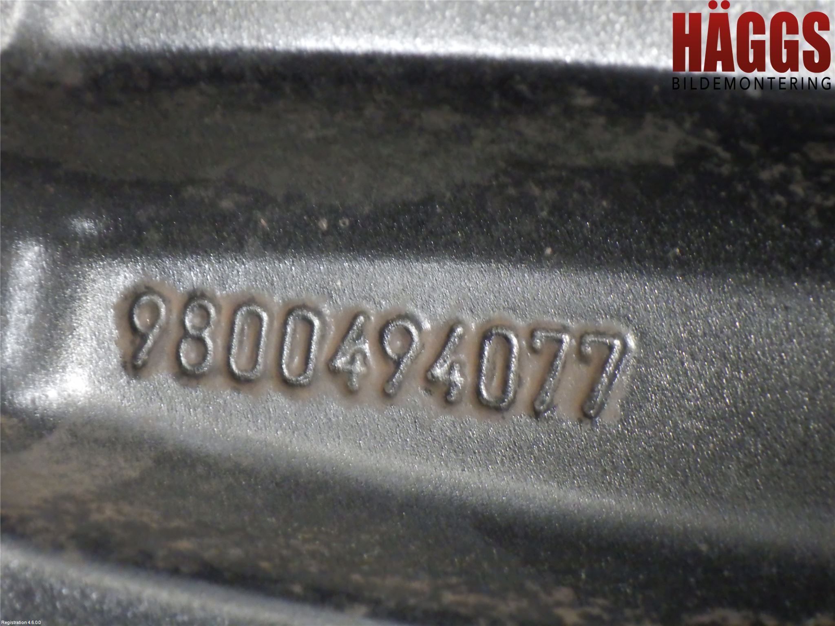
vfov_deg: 15.7
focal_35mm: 94
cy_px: 313
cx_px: 418
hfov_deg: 20.9
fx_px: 2267
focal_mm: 16.7
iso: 1600
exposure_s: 1/13
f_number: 5
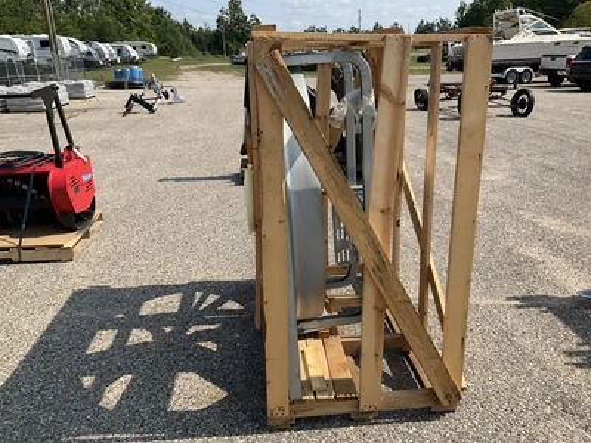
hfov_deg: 61.7
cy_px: 222
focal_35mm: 29
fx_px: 495
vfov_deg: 48.2
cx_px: 296
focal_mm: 3
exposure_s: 1/1730
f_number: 1.8
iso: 25
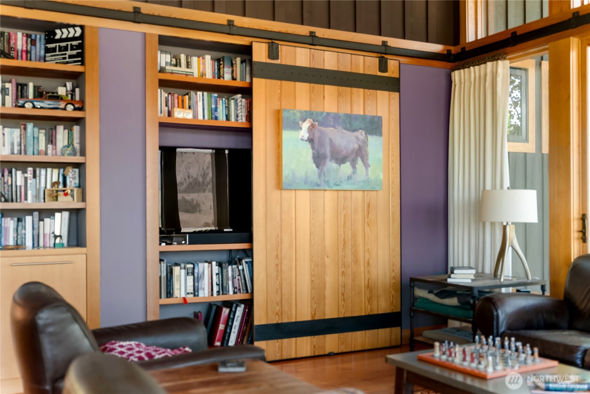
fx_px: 613
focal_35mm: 37
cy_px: 197
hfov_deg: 51.4
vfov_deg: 35.6
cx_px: 295
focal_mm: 37.4
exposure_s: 1/2
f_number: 2.8
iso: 400
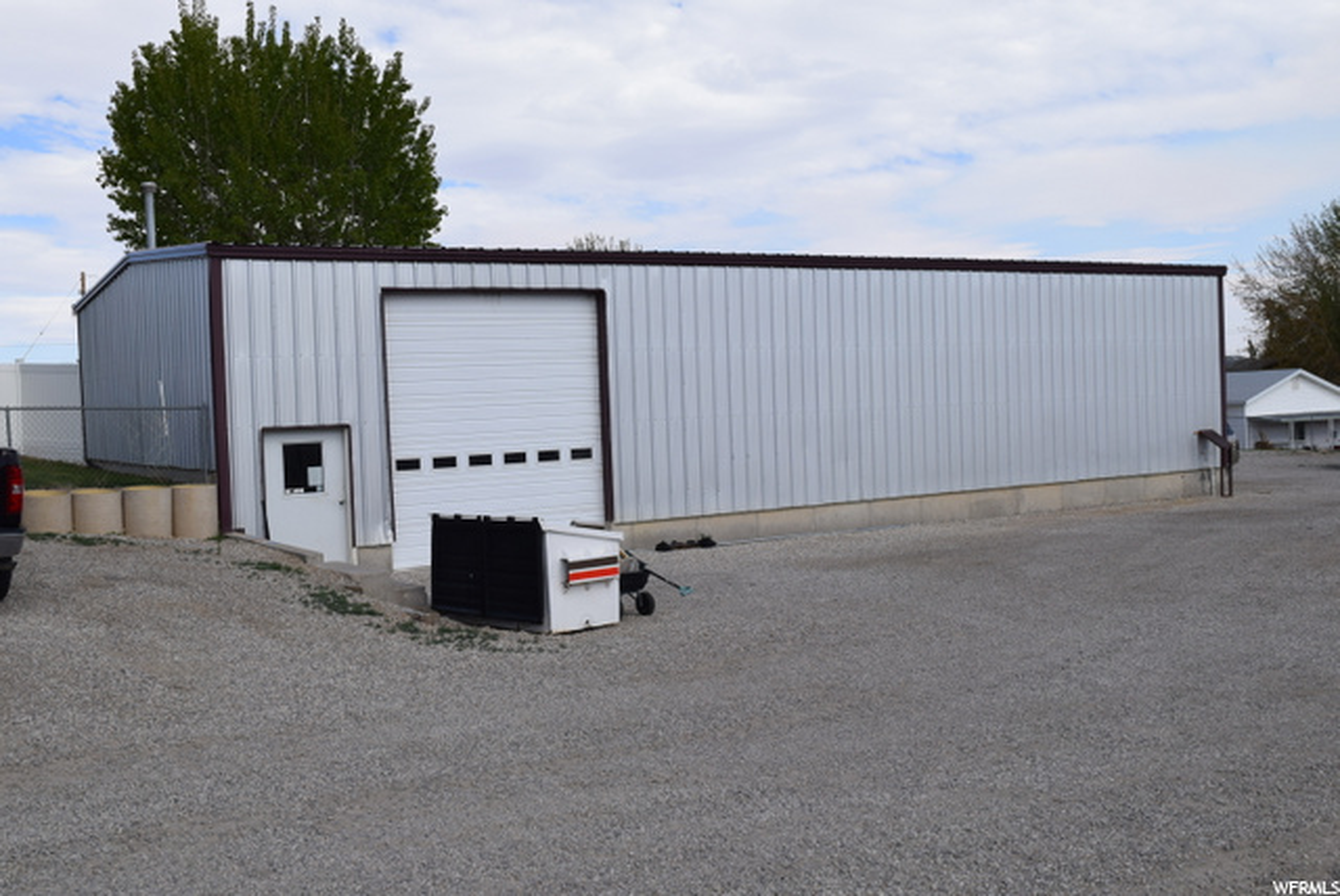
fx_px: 1453
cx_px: 670
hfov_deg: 49.5
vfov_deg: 34.3
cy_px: 448
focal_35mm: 39
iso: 200
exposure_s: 1/400
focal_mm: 26
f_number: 10
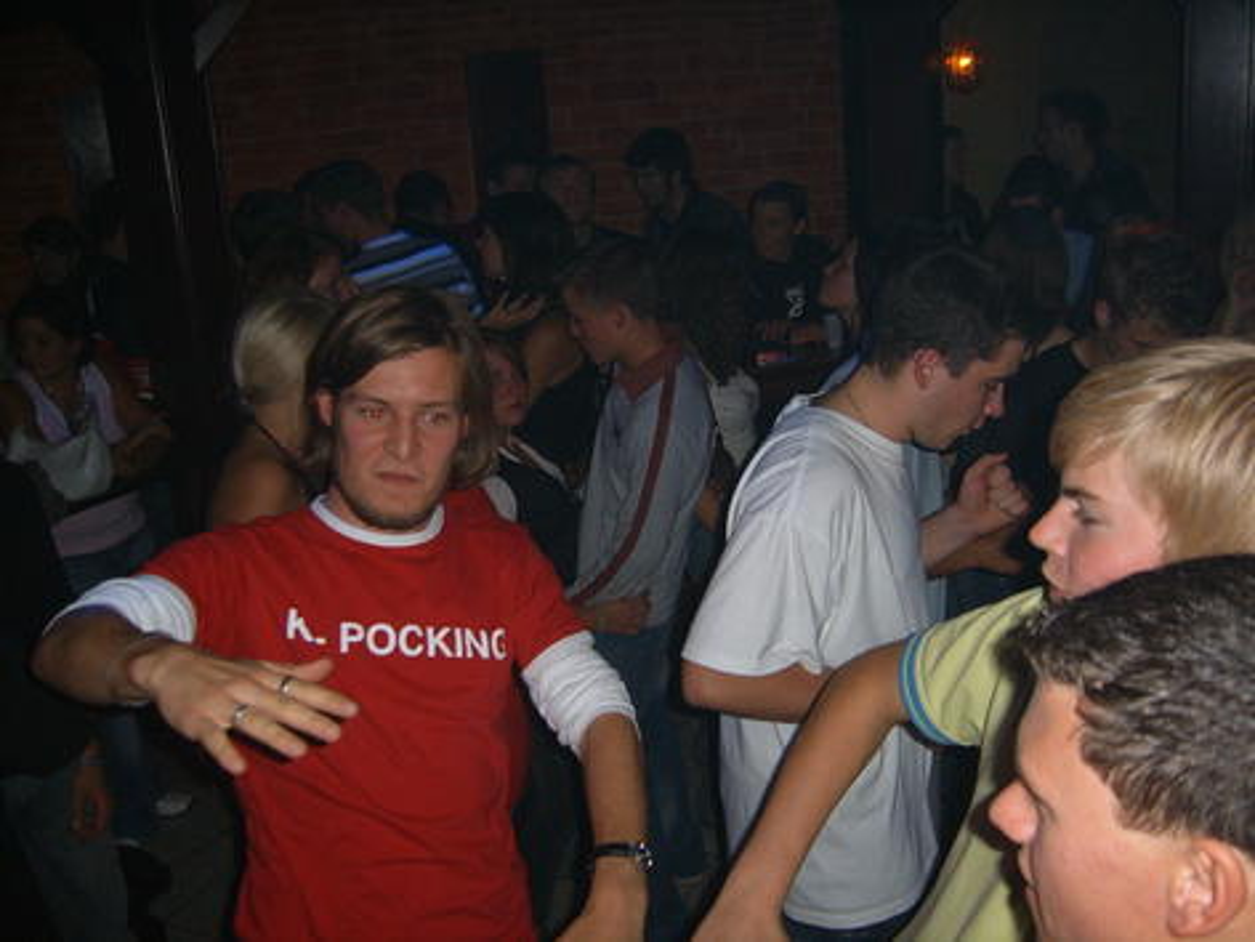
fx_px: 1269
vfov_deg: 40.7
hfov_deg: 52.6
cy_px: 471
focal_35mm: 35
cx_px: 628
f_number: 2.8
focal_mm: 5.8
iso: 100
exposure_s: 1/30
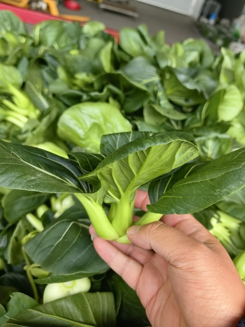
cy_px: 164
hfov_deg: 51.3
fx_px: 255
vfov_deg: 65.3
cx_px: 122
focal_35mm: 27
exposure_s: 1/816
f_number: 2
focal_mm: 5.75
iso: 160
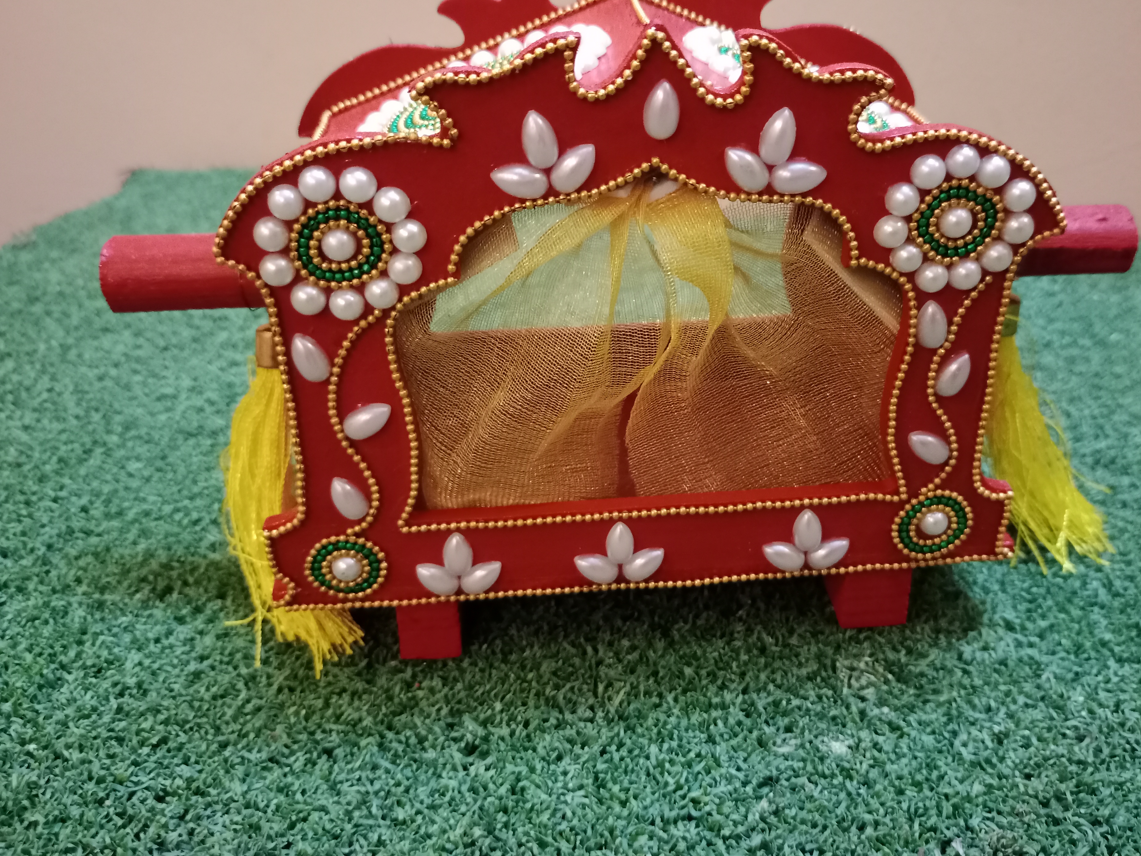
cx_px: 629
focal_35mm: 31
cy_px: 351
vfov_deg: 45.2
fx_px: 1022
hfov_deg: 58.2
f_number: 1.79
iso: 4581
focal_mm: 4.71
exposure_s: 1/20
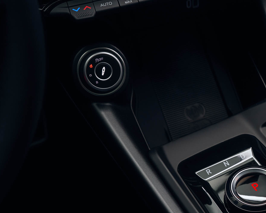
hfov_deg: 25.8
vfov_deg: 21.4
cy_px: 139
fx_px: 561
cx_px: 244
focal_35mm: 71
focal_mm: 29.1
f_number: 4
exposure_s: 1/60
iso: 800
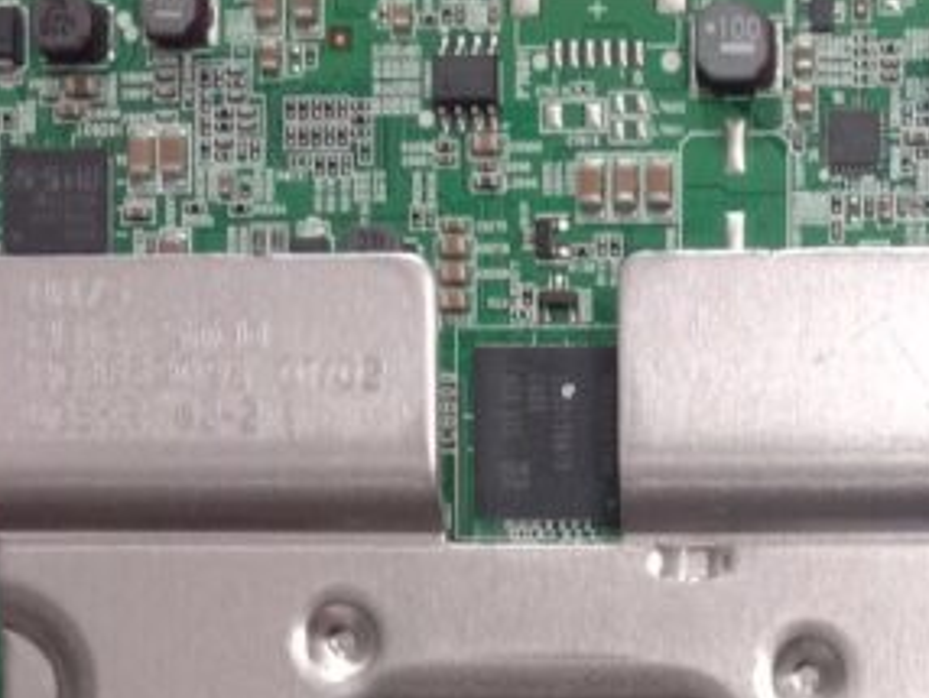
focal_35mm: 93
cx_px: 845
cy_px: 1023
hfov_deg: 20.6
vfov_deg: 14.9
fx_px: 2498
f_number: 2.2
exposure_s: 1/25
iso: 512
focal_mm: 3.65
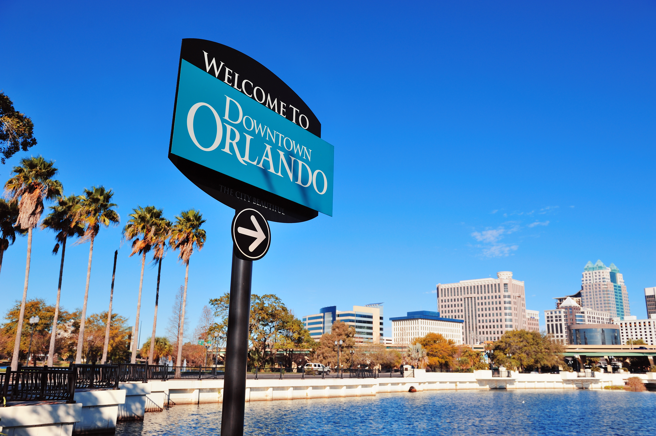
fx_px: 565
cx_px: 328
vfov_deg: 42.3
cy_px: 218
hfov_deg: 60.3
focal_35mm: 31
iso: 200
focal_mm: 31
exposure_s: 1/750
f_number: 6.7
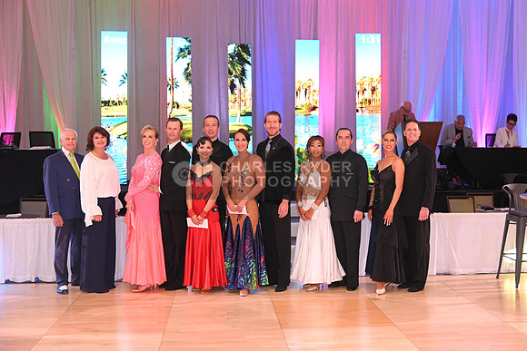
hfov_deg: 44.5
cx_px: 264
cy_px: 176
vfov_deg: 30.5
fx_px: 644
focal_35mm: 44
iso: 2500
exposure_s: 1/200
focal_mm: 44
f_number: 5
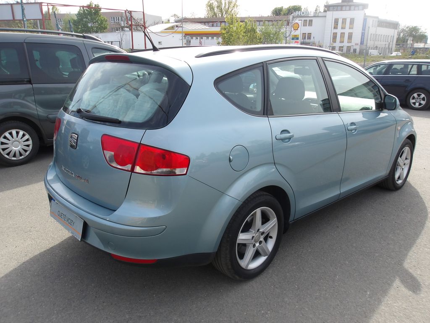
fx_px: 335
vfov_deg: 51.4
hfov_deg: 65.3
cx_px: 215
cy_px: 162
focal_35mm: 27
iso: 100
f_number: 3
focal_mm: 4.9
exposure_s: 1/561
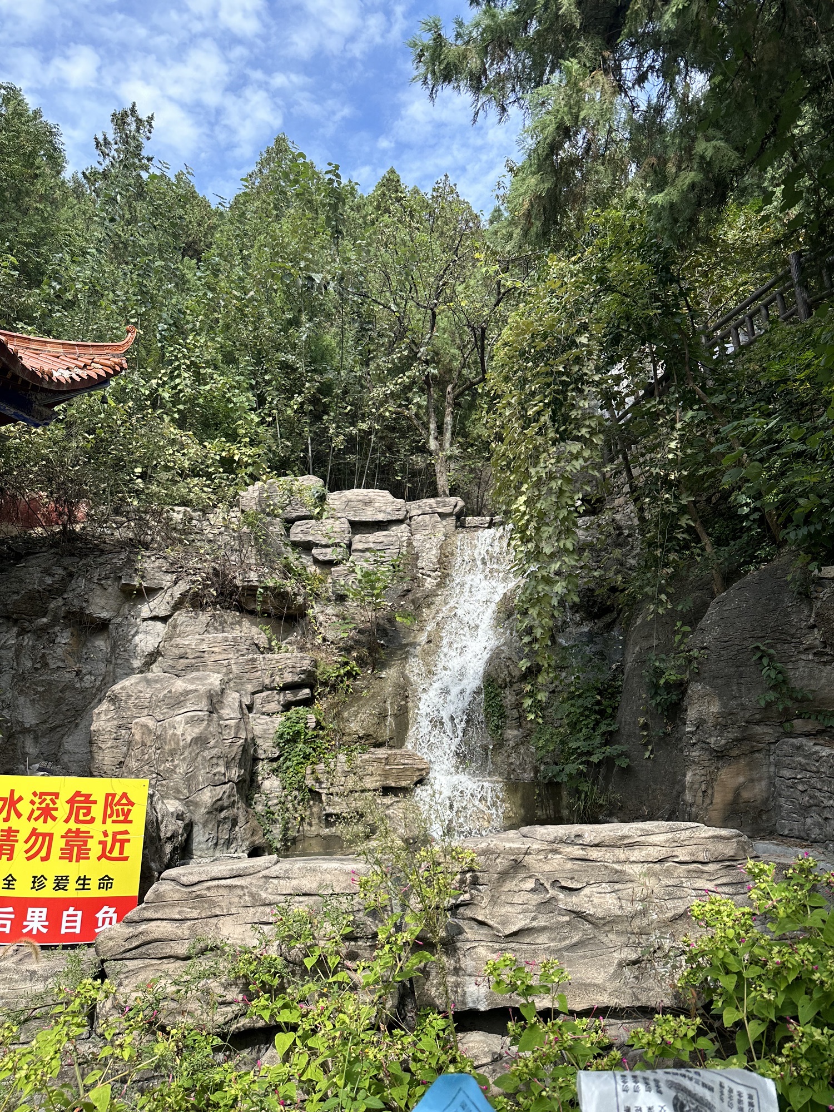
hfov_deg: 56.8
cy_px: 556
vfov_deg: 71.6
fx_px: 771
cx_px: 417
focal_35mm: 24
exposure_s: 1/1613
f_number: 1.78
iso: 80
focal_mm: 6.86
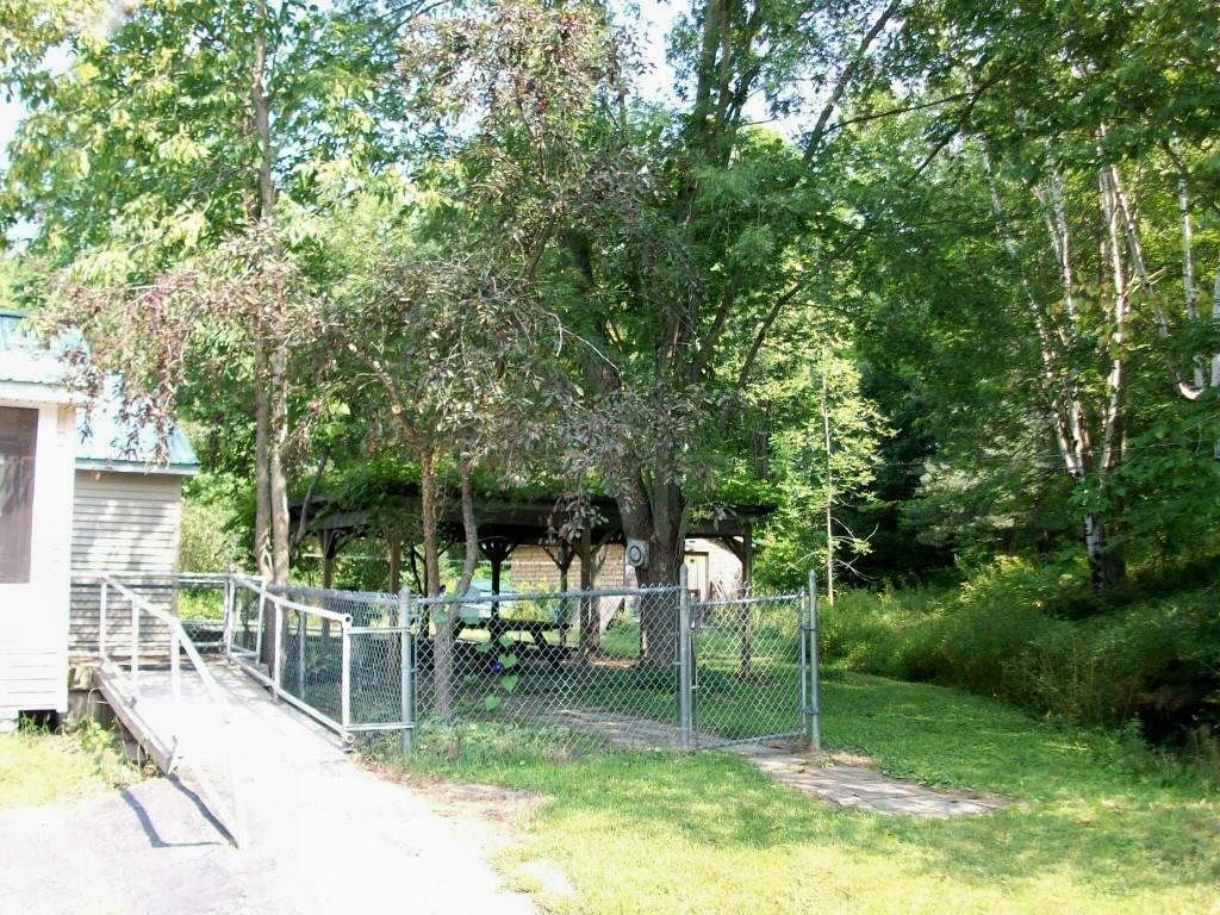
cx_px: 610
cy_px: 458
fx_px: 1198
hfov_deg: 54.0
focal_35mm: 34
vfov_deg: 41.8
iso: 64
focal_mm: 5.7
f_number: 2.8
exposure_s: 1/138
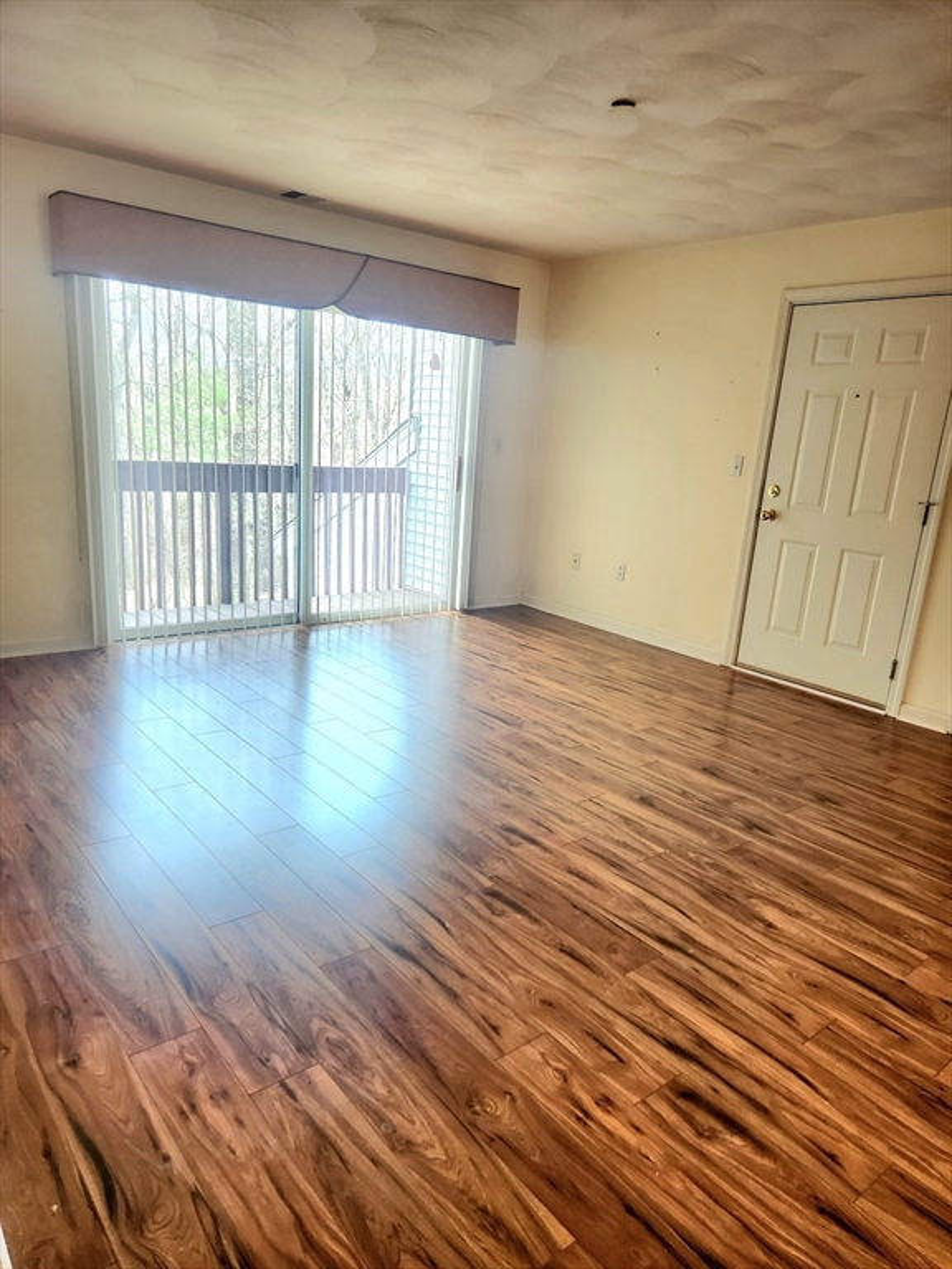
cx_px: 476
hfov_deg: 58.9
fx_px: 843
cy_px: 634
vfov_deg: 73.9
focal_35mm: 23
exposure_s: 1/182
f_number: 1.8
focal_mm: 5.4
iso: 100
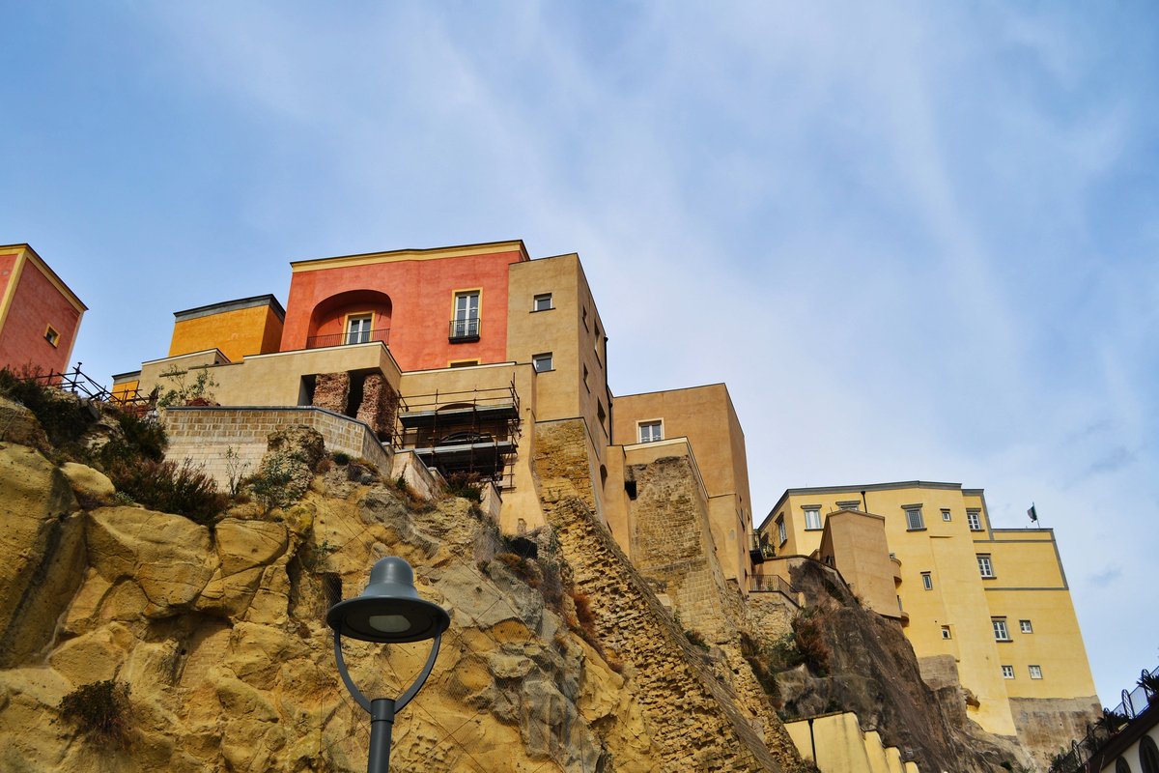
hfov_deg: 57.2
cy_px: 386
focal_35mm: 33
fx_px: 1062
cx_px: 580
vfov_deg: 40.0
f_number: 5
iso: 100
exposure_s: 1/640
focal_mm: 22
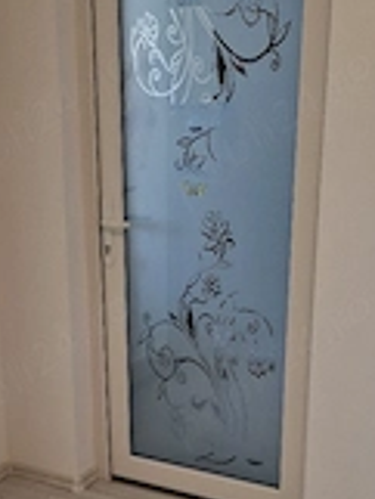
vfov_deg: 32.7
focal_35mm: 57
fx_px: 822
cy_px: 406
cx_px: 93
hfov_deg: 25.4
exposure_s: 1/100
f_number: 1.8
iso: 200
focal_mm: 5.4
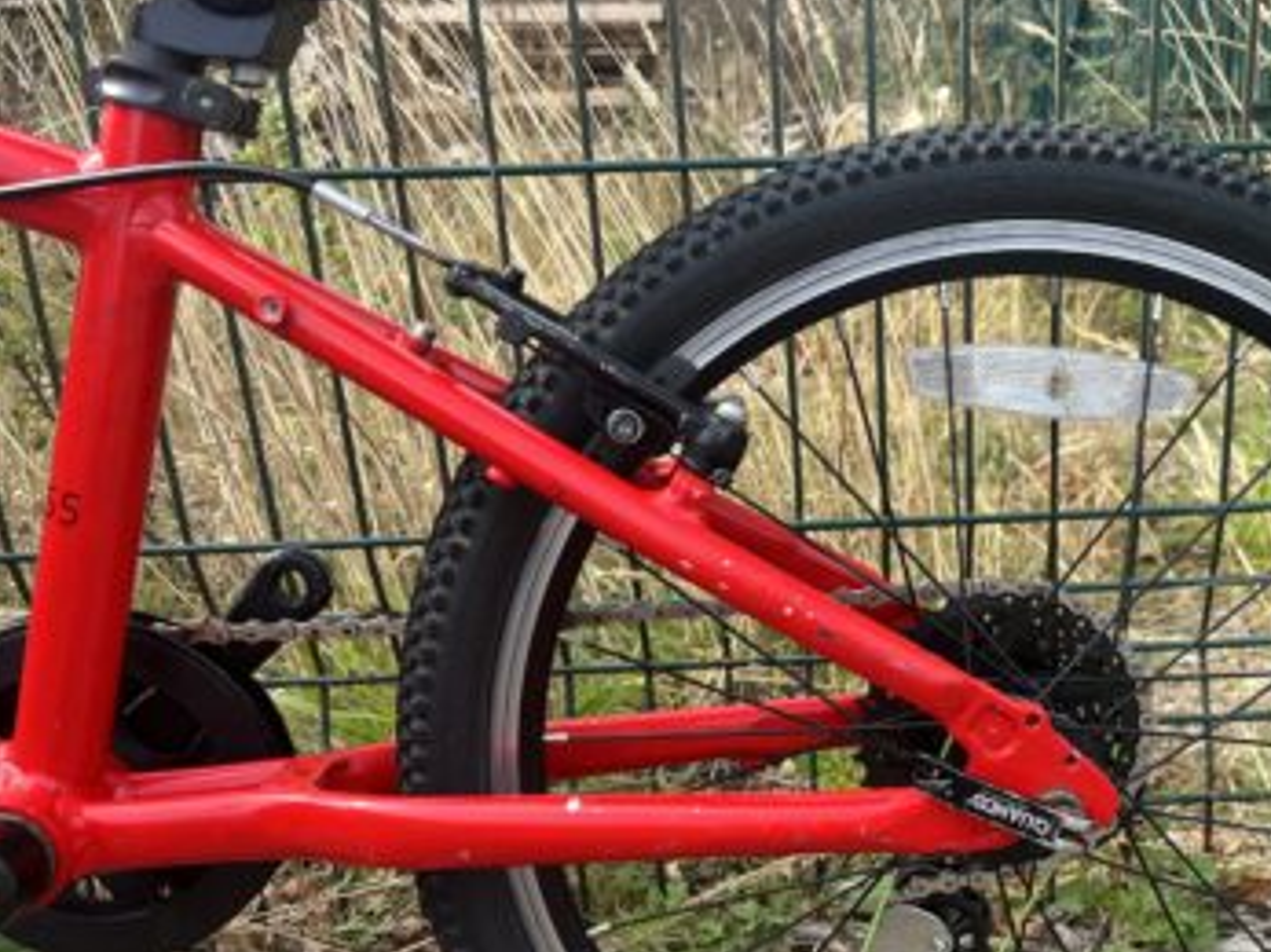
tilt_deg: -20.2
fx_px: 1321
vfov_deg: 39.2
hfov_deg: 50.2
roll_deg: +2.5
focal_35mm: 36
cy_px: 626
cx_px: 875
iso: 50
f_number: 1.6
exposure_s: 1/653
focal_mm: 5.1
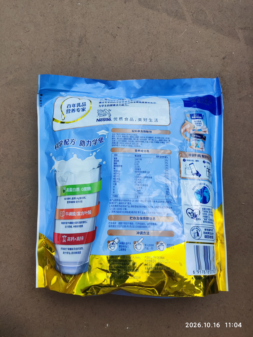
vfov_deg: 69.4
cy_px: 168
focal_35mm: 25
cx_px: 126
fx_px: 244
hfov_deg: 54.9
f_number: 1.79
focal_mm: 4.71
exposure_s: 1/815
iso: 50
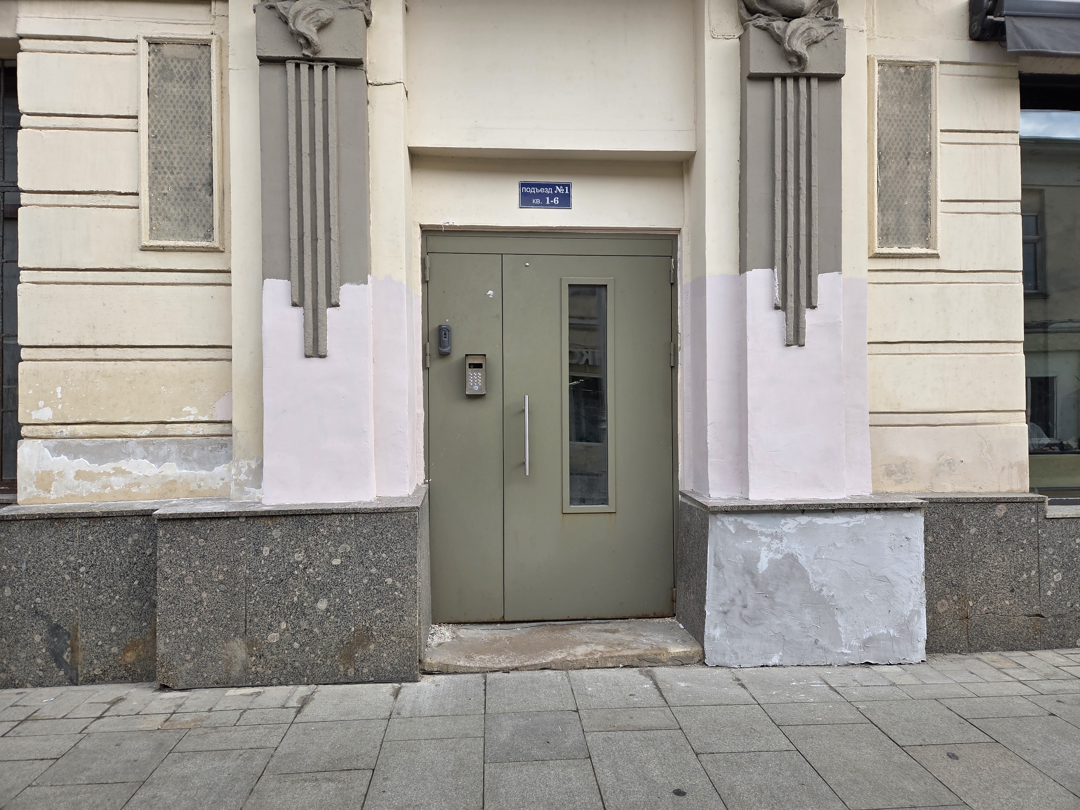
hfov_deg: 73.9
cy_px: 405
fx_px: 718
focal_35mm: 23
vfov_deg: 58.9
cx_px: 540
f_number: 1.8
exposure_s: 1/1076
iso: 80
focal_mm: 5.4
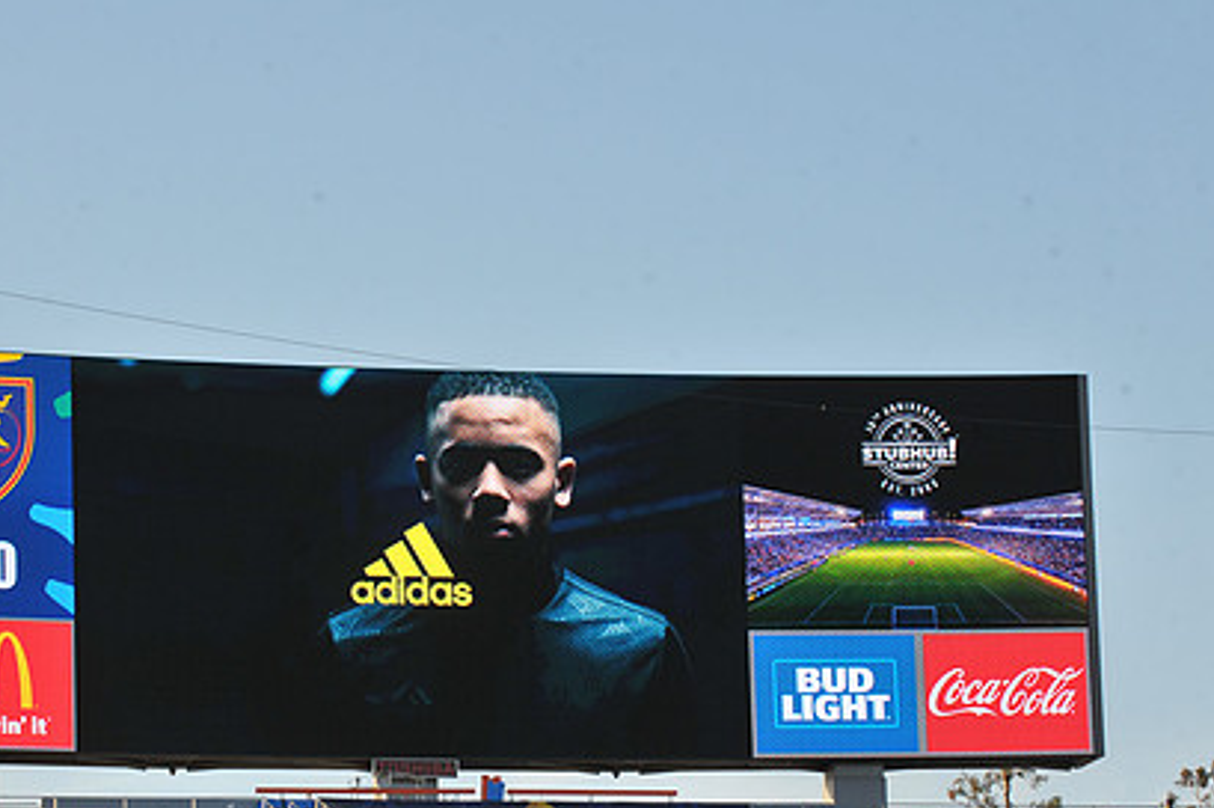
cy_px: 541
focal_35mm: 156
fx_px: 5256
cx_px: 442
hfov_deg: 13.2
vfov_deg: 8.8
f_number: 10
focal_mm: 110
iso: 400
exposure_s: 1/400
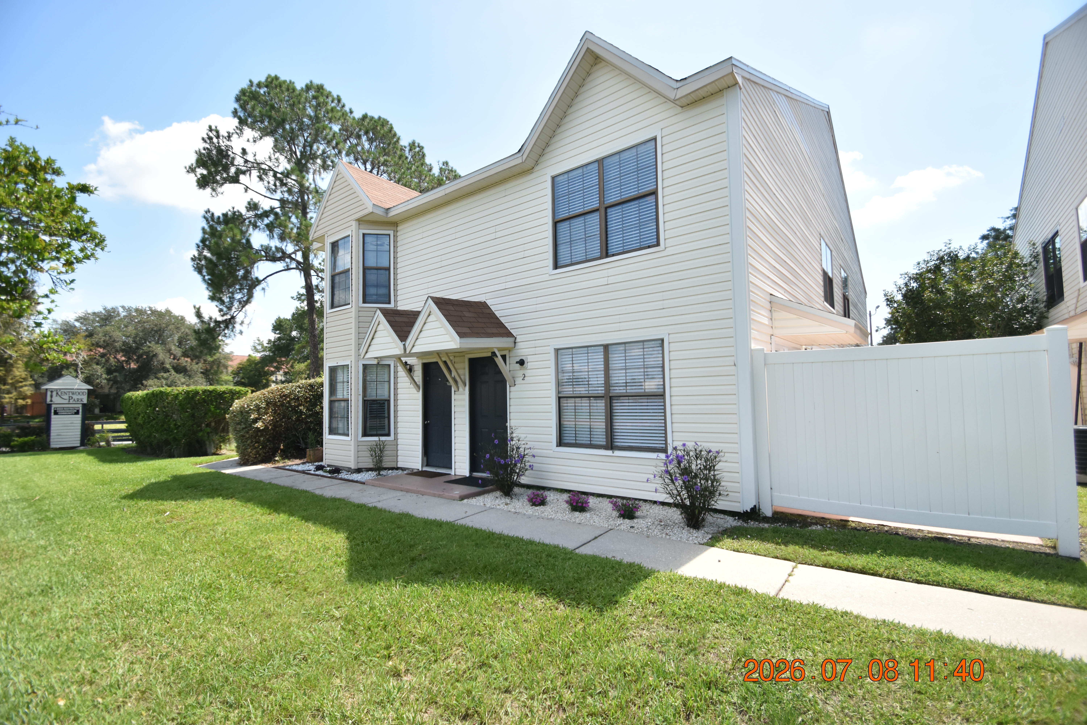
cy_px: 362
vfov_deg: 77.3
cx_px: 544
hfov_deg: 100.4
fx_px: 453
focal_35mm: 15
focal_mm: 10
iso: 800
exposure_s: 1/4000
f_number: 3.5
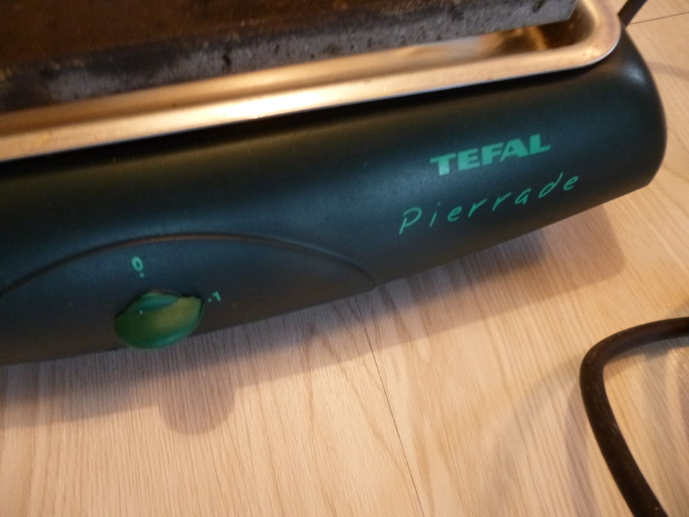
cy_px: 258
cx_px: 344
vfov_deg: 54.9
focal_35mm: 25
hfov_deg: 69.4
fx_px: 498
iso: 400
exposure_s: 1/4
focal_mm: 4.5
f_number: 3.1
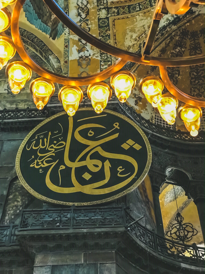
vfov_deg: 33.8
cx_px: 102
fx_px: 450
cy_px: 137
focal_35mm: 57
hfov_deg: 25.7
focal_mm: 6.6
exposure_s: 1/50
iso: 640
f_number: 2.8
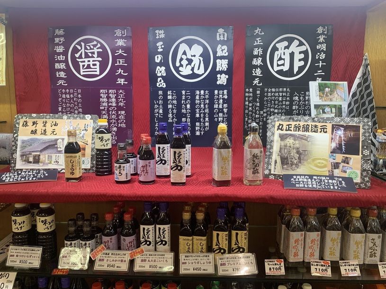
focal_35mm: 26
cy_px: 144
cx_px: 193
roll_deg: -0.1
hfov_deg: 67.3
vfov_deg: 53.1
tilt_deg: -6.6
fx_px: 290
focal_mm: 4.25
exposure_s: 1/60
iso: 100
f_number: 1.8
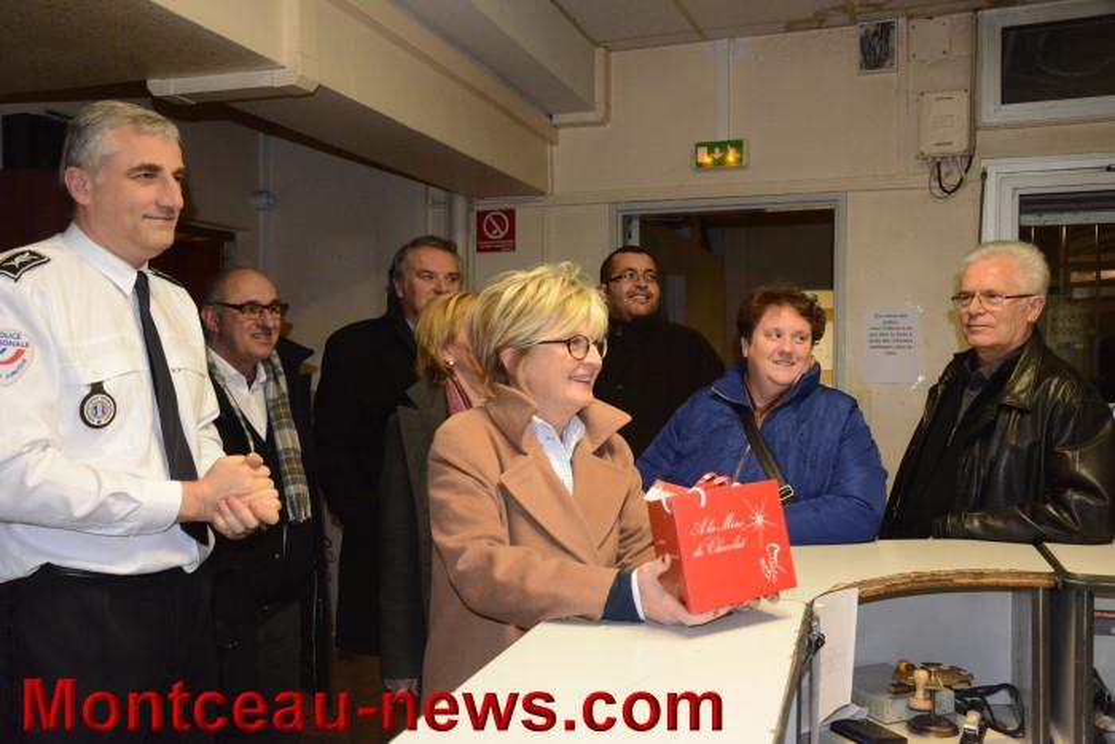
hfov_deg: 58.7
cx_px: 558
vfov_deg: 41.1
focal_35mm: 32
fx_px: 991
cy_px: 372
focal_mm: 32
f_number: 8
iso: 6400
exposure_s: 1/60
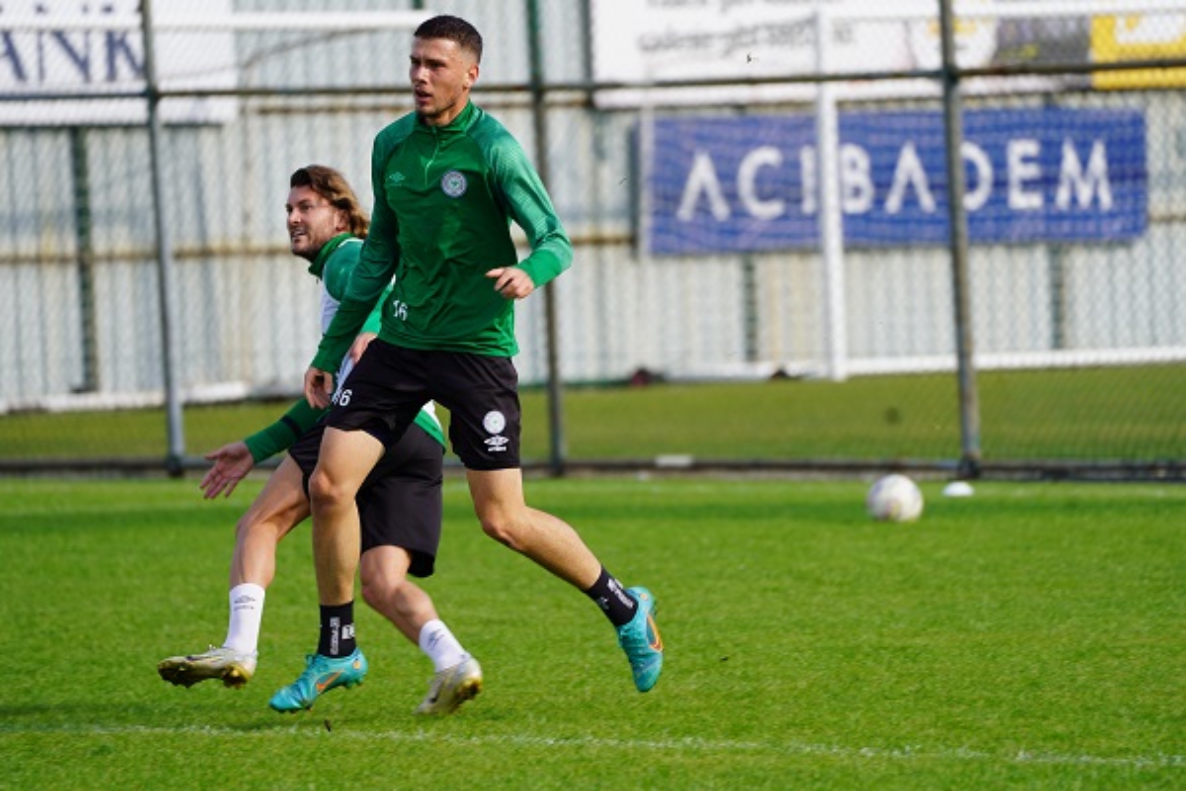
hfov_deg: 5.8
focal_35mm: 358
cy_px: 396
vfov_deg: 3.8
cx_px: 593
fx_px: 11793
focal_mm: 358
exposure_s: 1/400
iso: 160
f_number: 5.6
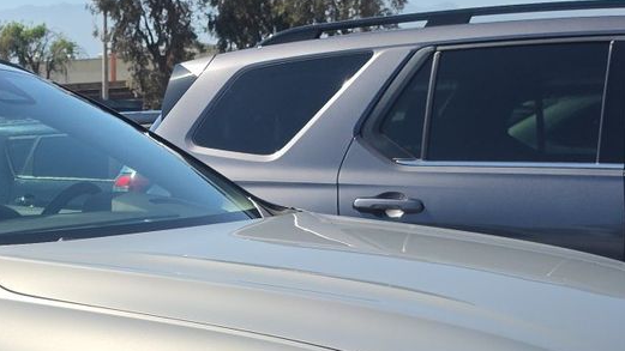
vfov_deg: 14.8
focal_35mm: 77
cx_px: 53
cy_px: 483
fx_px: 1276
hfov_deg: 26.5
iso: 65
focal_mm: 6.5
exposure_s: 1/5956
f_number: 1.4
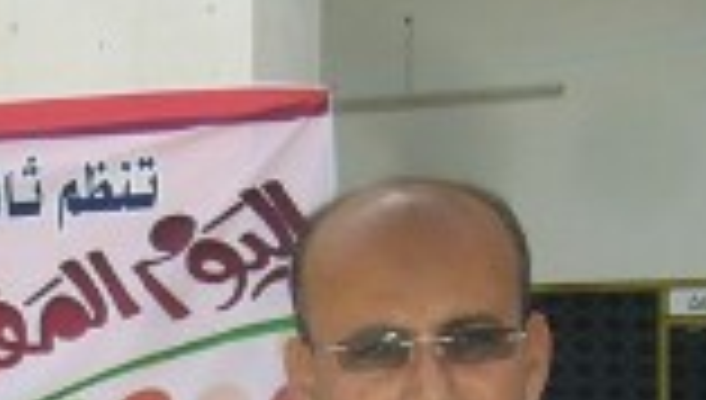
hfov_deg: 22.3
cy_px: 557
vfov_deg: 12.6
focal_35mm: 93
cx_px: 54
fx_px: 1744
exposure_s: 1/320
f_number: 5.6
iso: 100
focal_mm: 5.8
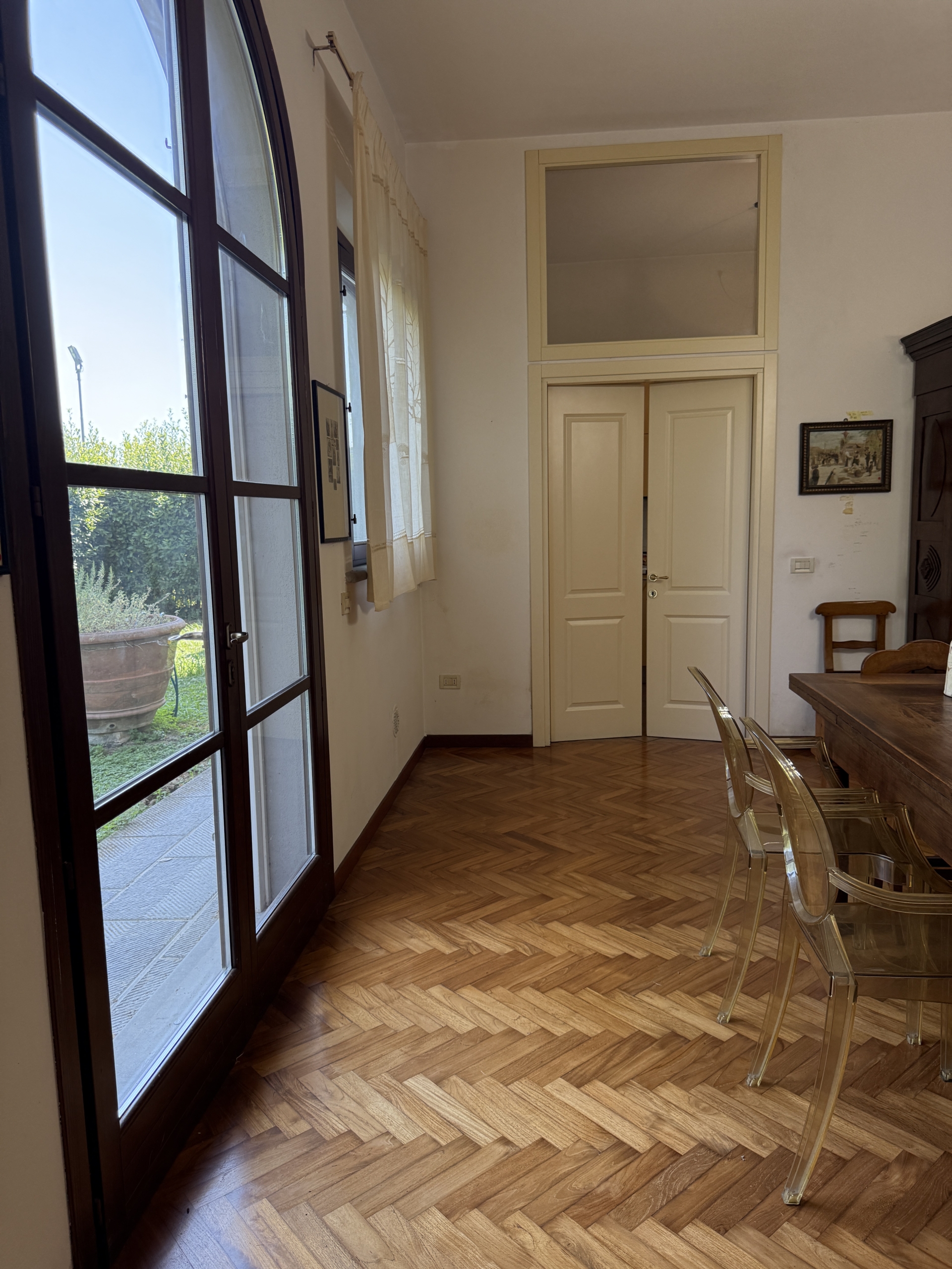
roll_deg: +1.3
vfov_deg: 71.6
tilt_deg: -5.3
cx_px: 476
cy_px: 634
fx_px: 880
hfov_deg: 56.8
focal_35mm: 24
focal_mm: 6.76
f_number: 1.78
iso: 200
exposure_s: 1/179
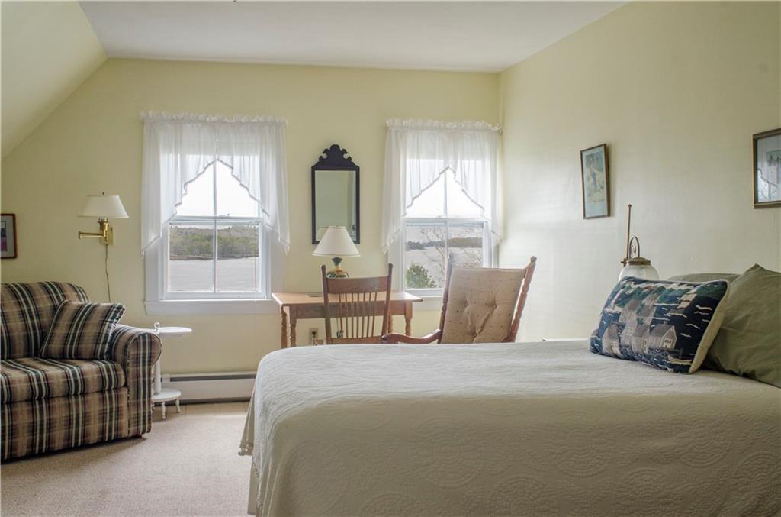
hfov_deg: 53.3
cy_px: 258
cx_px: 390
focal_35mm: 36
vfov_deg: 36.7
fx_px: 779
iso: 200
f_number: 11
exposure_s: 1/40
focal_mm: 24
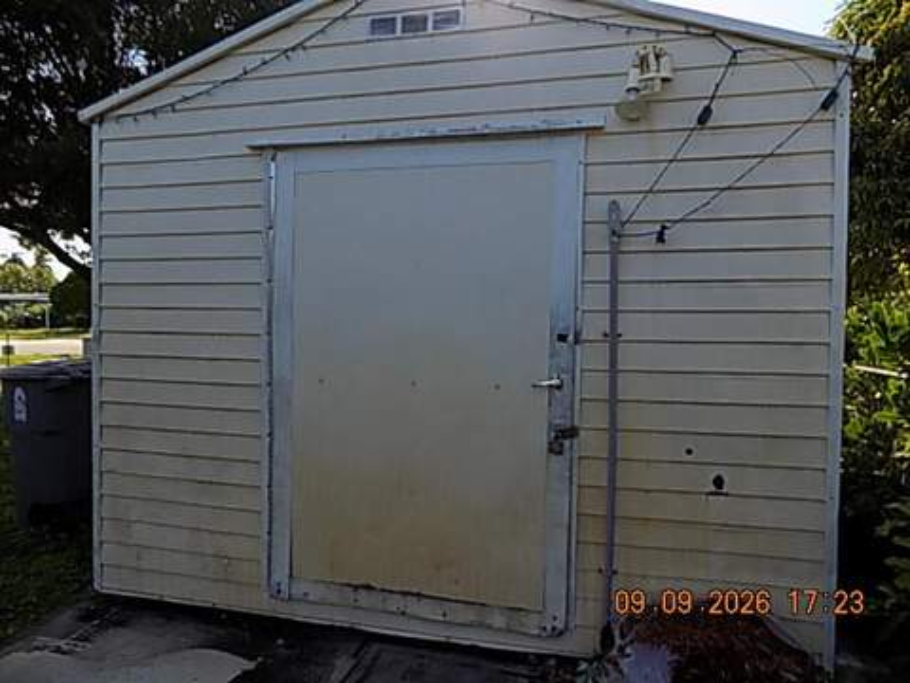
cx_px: 455
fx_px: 605
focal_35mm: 23
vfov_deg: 58.9
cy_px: 342
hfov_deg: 73.9
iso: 80
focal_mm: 4
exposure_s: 1/500
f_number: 3.1
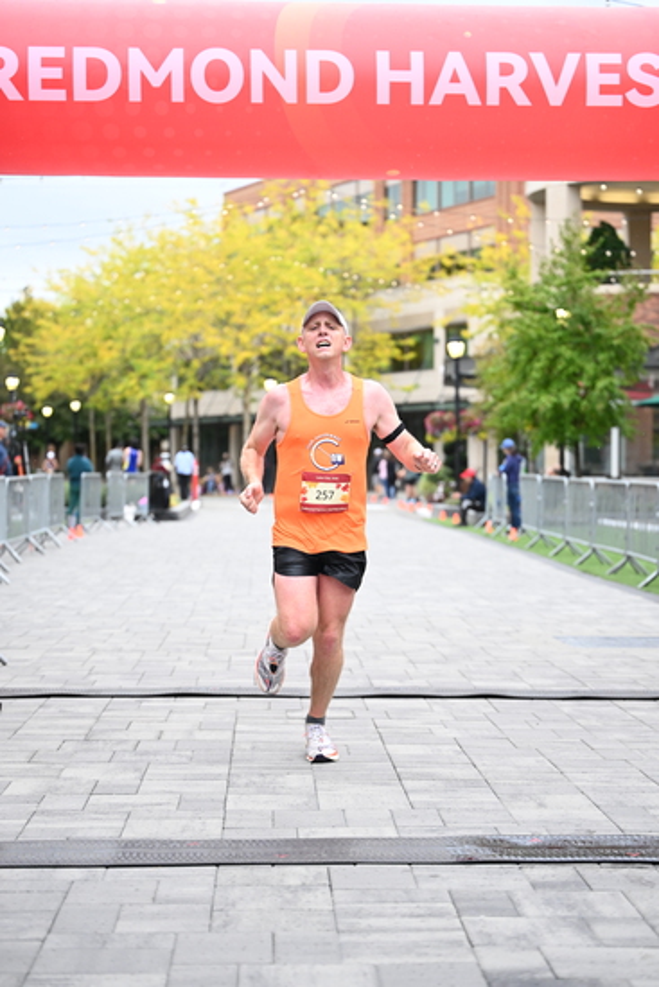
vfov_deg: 28.8
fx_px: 1921
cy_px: 494
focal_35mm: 70
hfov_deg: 19.5
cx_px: 330
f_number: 2.8
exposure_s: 1/1250
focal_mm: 70
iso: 1600
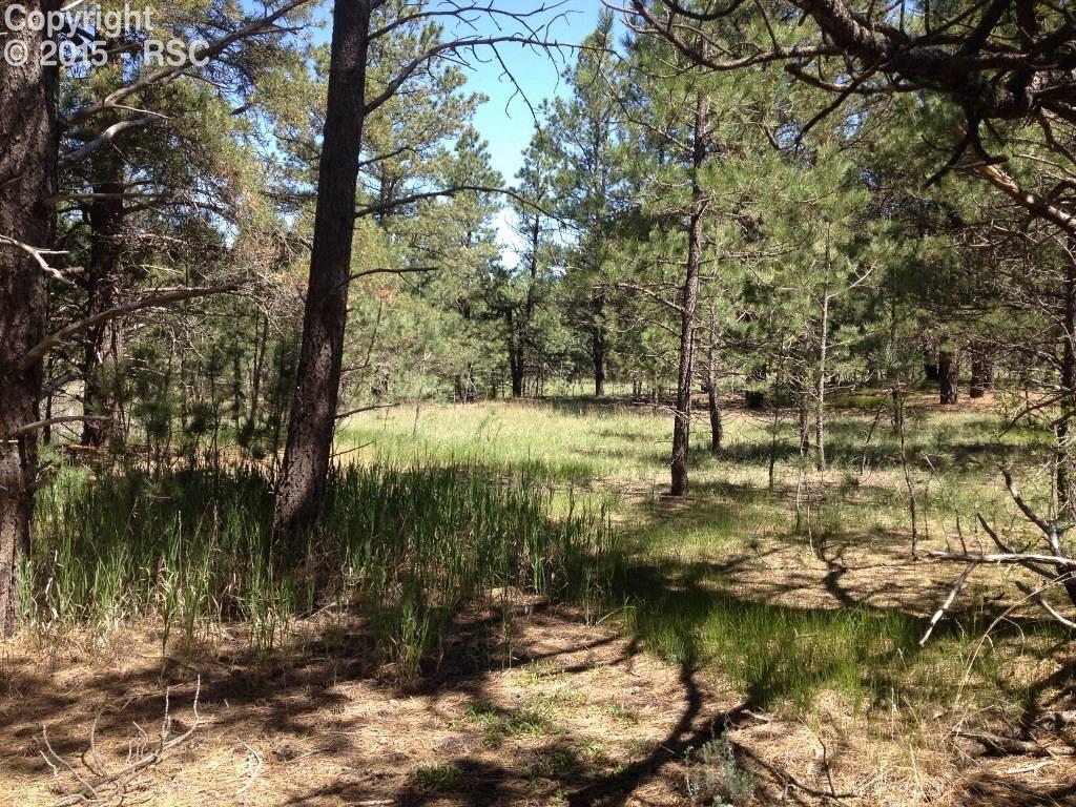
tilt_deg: -1.6
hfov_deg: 52.6
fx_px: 1088
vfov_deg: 40.7
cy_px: 404
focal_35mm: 35
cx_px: 538
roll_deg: -2.7
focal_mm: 4.28
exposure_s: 1/506
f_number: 2.4
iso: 50
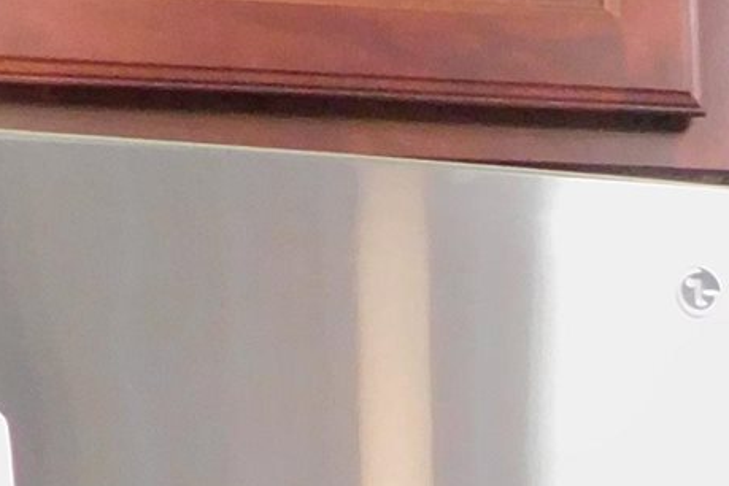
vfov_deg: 7.8
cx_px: 983
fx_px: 3240
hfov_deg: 12.4
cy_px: 1290
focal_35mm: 160
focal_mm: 4
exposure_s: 1/15
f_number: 3
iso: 400
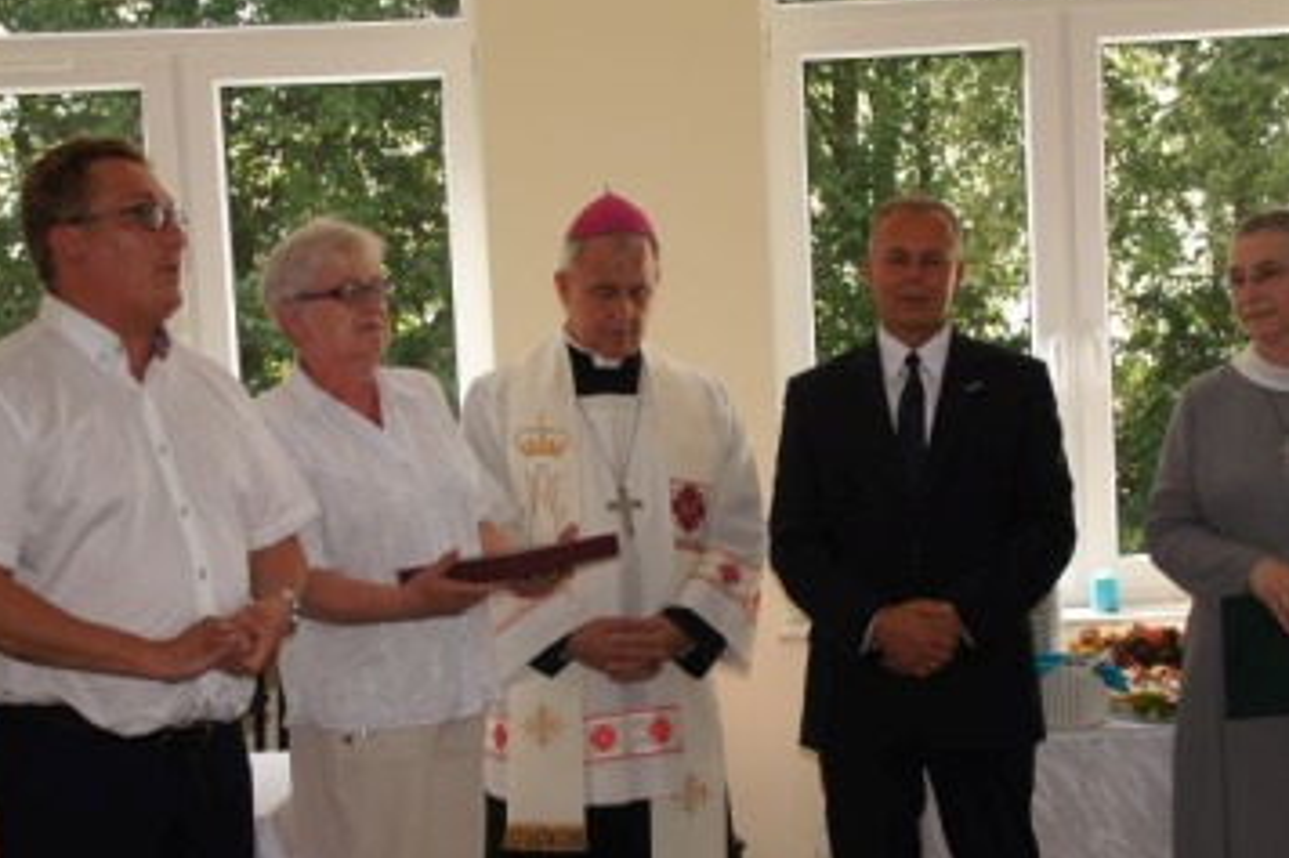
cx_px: 706
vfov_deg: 22.9
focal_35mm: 59
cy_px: 545
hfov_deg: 33.9
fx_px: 2111
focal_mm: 28
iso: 160
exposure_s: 1/160
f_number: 4
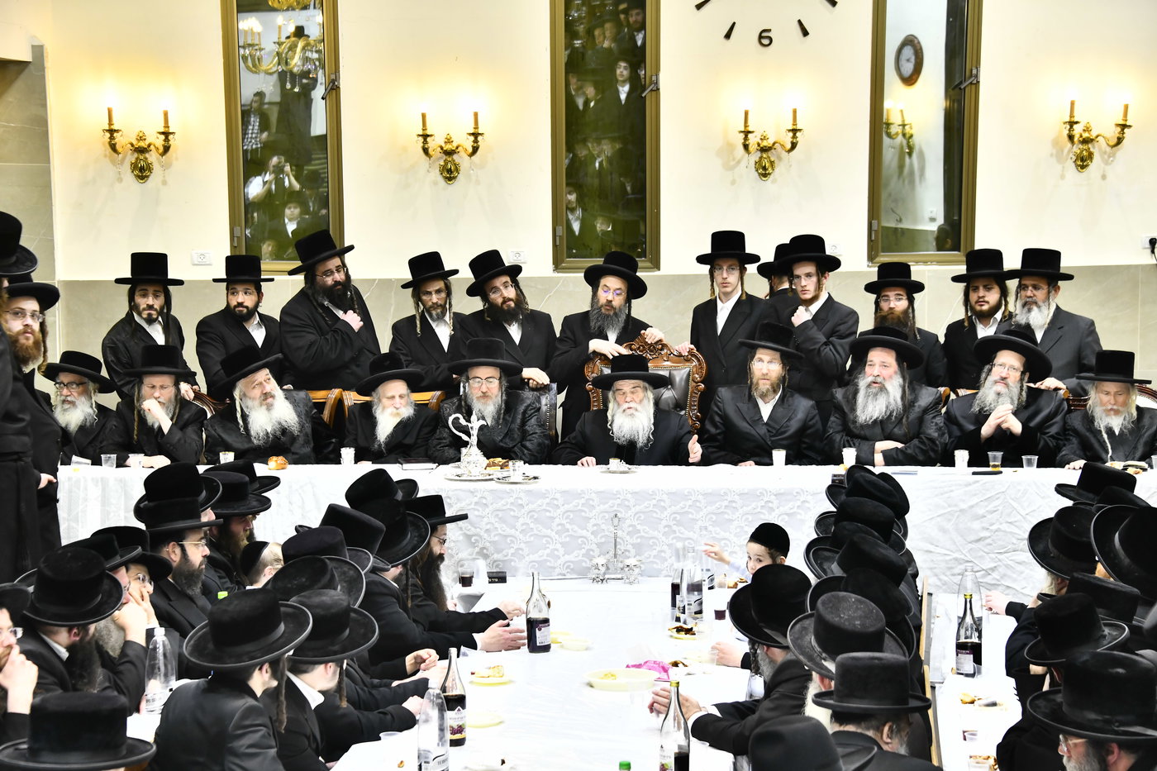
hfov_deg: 24.8
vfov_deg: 16.6
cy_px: 386
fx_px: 2635
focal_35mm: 82
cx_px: 578
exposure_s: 1/160
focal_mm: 82
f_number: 5.6
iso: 1600
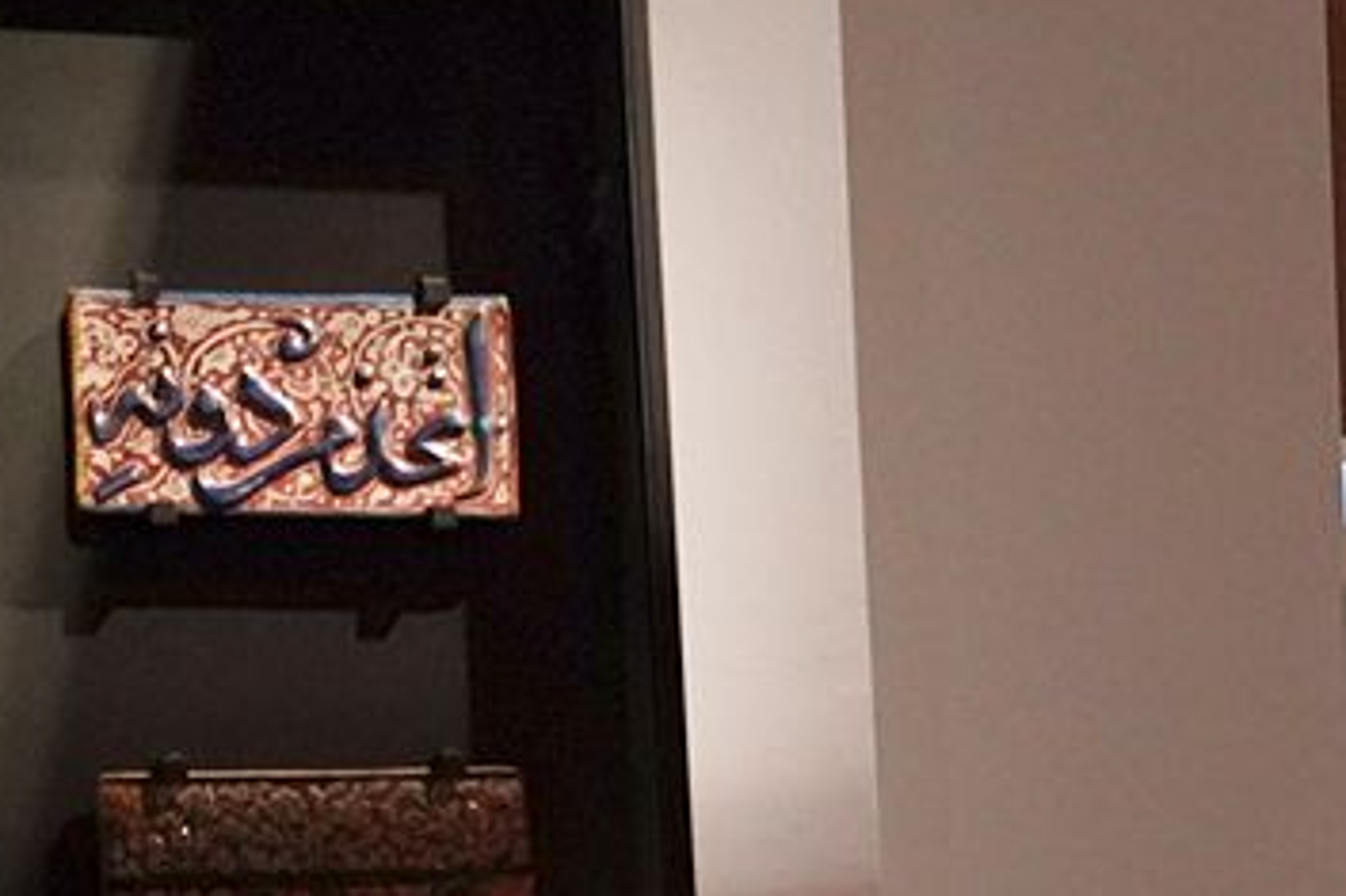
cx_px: 2292
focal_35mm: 136
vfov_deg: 9.8
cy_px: 1338
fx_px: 5082
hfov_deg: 13.7
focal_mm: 24
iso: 3200
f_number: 2.8
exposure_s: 1/80
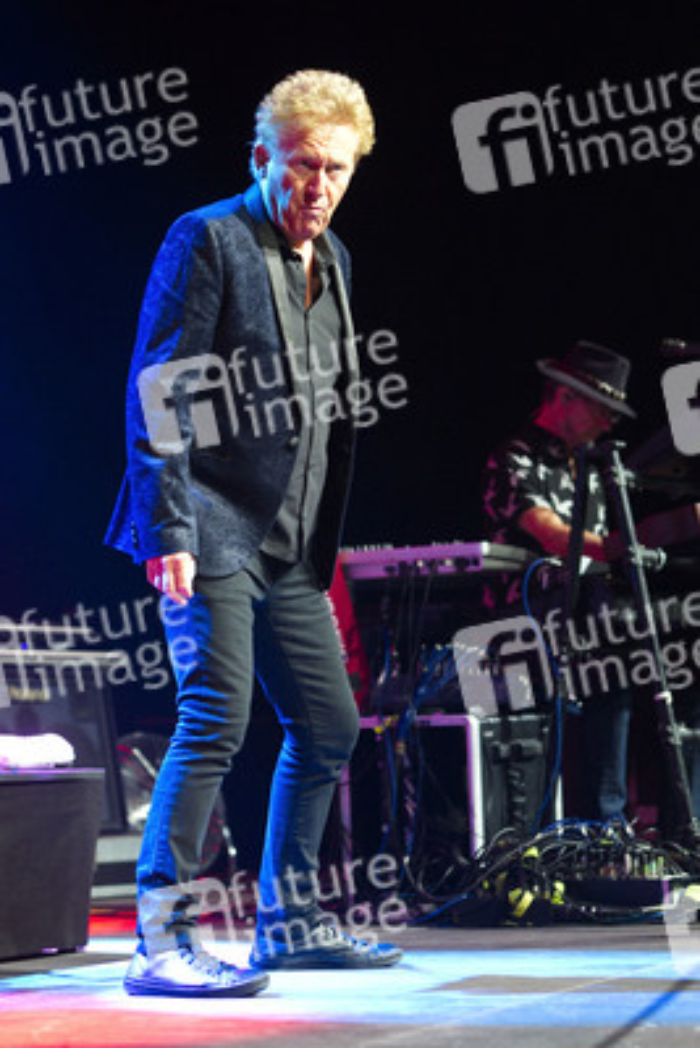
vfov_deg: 23.6
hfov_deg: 15.9
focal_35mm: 86
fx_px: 2506
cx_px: 350
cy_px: 524
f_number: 2.8
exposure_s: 1/100
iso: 3200
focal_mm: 86
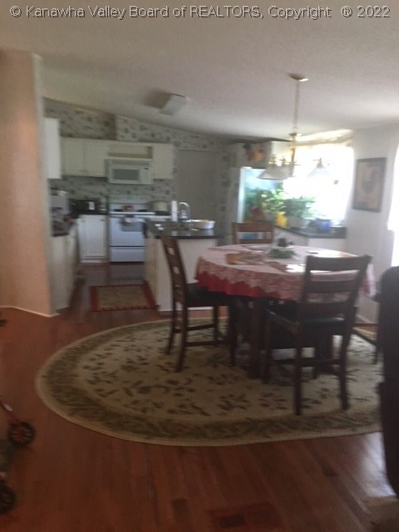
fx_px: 446
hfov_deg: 48.2
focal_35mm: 29
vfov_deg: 61.7
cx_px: 200
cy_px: 266
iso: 100
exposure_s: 1/10
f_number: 2.2
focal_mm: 4.15
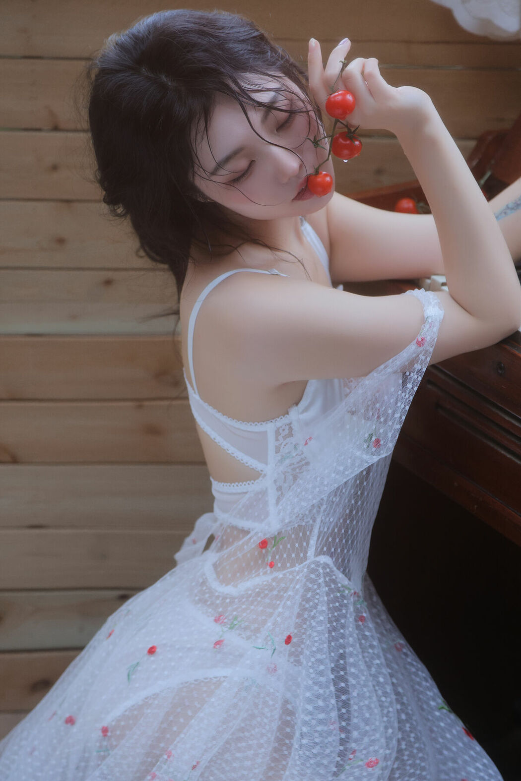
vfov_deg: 19.6
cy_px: 390
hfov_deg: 13.2
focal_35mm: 104
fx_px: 2257
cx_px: 260
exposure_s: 1/500
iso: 1600
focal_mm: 105
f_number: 4
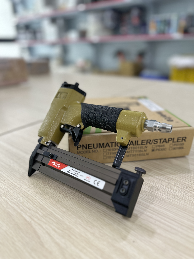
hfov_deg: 56.8
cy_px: 130
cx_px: 97
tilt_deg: -24.4
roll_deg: +1.4
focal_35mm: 24
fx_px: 179
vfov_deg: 71.6
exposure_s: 1/63
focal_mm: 6.86
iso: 250
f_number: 1.78
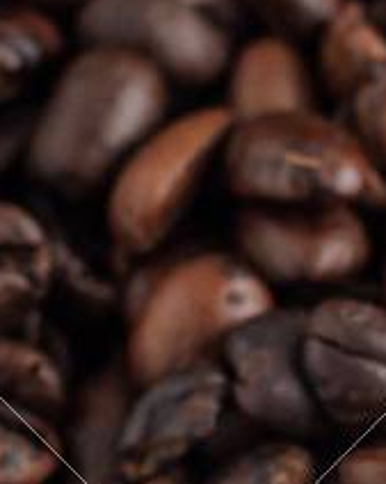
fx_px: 6182
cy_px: 941
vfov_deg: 4.4
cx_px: 1039
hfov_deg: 3.5
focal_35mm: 432
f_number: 6.3
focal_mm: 50
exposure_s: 1/160
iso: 100
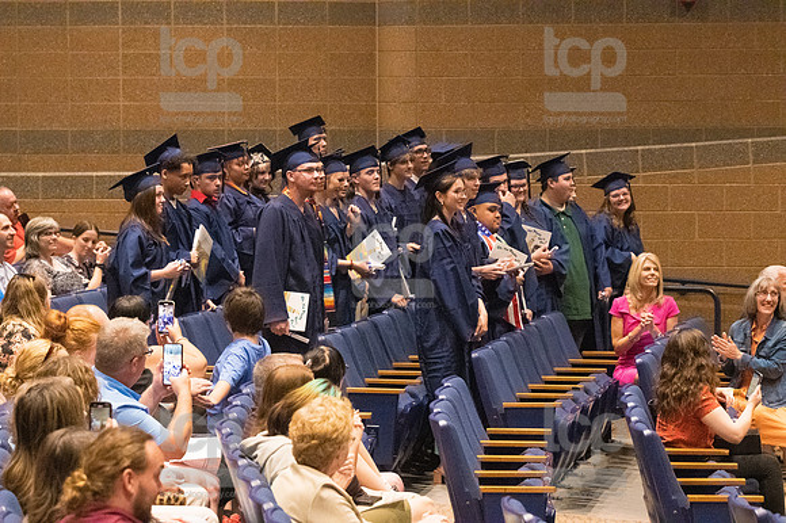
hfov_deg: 14.9
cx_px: 393
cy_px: 262
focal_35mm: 138
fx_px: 3011
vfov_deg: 9.9
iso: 8000
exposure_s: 1/250
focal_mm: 92
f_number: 4.5
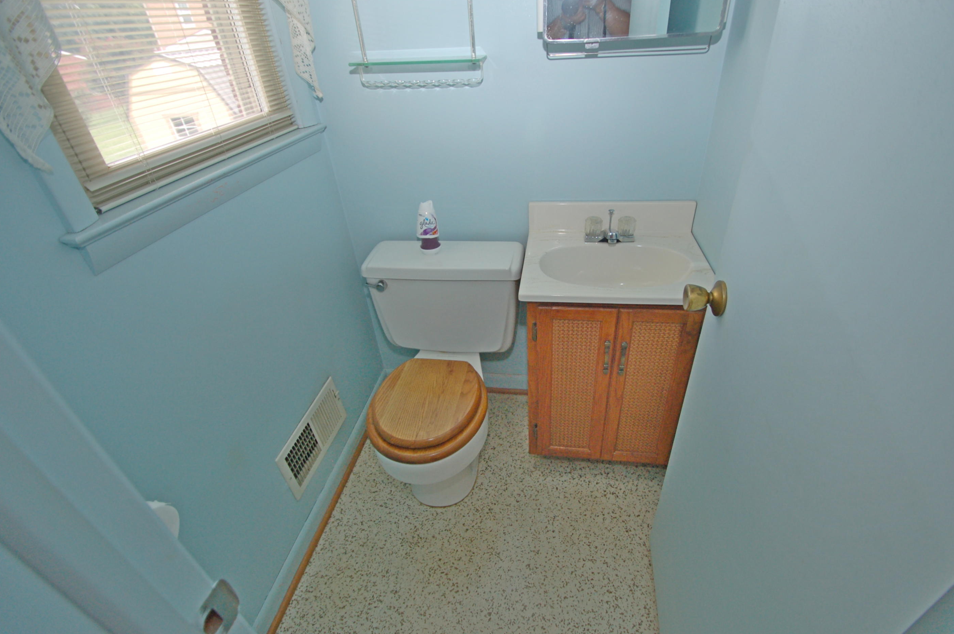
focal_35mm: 16
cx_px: 499
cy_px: 309
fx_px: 424
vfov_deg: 73.6
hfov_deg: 96.7
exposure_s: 1/60
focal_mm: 10
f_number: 4
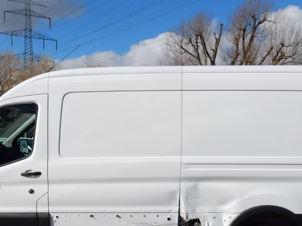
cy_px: 169
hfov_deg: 42.0
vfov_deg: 31.6
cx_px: 135
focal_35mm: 45
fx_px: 393
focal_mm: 4.5
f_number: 4.2
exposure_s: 1/2000
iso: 125
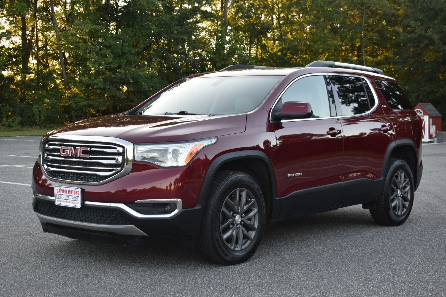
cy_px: 148
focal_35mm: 57
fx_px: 706
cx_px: 223
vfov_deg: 23.8
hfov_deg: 35.0
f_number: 5.6
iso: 400
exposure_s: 1/125
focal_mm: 38
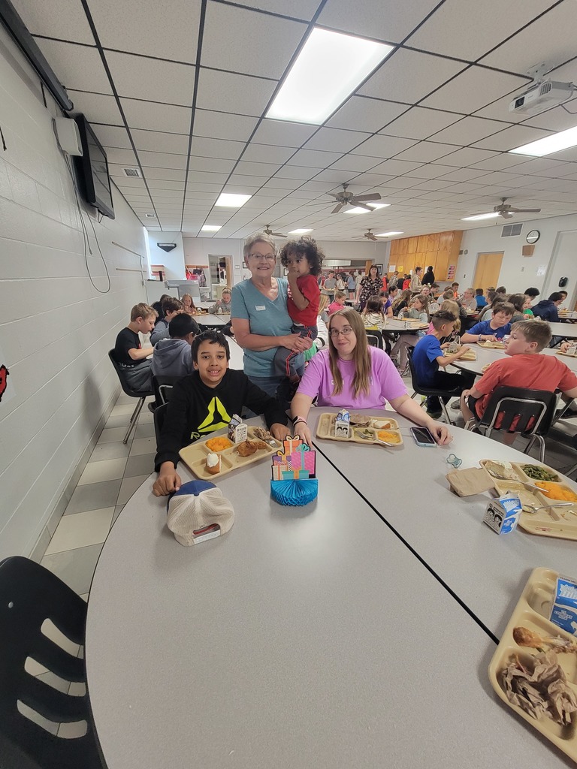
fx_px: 289
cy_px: 384
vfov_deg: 106.2
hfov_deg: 89.9
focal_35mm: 13
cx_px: 288
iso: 250
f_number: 2.2
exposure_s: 1/60
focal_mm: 2.2
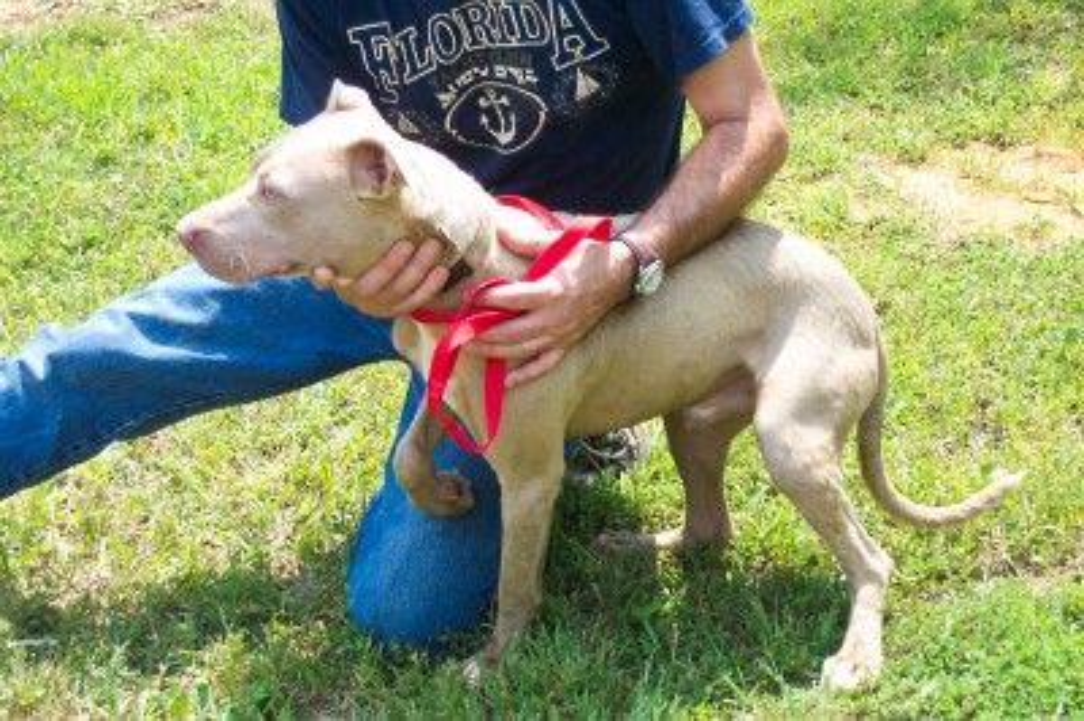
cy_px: 360
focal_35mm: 81
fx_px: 2437
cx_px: 542
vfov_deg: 16.8
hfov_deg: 25.1
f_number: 4
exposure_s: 1/350
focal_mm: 16.4
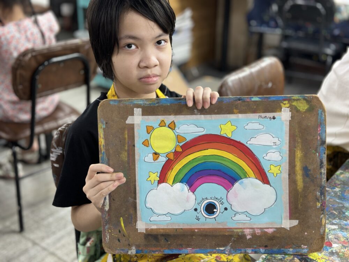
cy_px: 131
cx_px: 174
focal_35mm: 48
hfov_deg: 39.7
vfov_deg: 30.3
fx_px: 484
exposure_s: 1/50
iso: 125
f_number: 1.78
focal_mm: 6.86
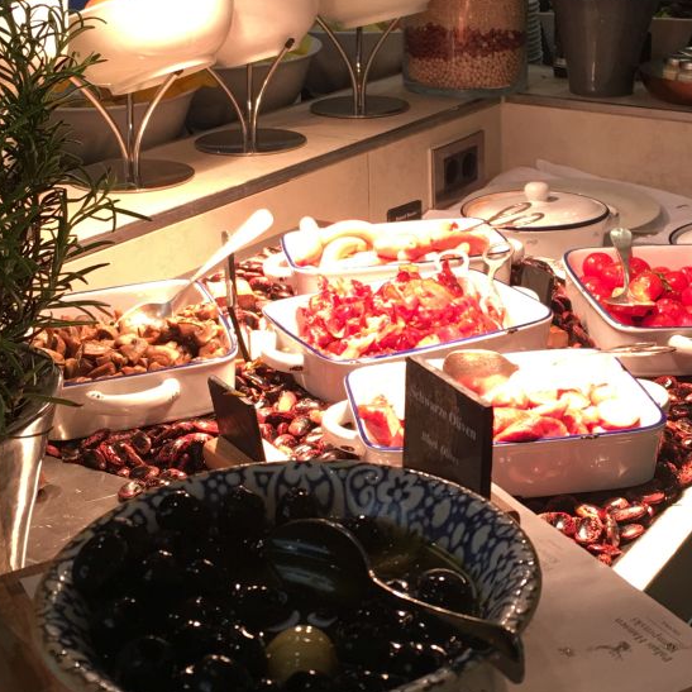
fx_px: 1357
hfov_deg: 28.4
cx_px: 469
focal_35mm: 60
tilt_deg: -19.2
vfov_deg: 28.6
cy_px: 315
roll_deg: +0.5
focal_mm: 4.15
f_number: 2.2
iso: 32
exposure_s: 1/17
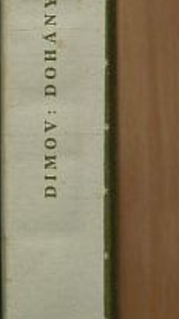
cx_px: -15
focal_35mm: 204
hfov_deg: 5.9
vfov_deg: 10.5
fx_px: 1720
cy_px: 92
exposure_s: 1/49.2
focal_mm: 17.7
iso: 100
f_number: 3.6
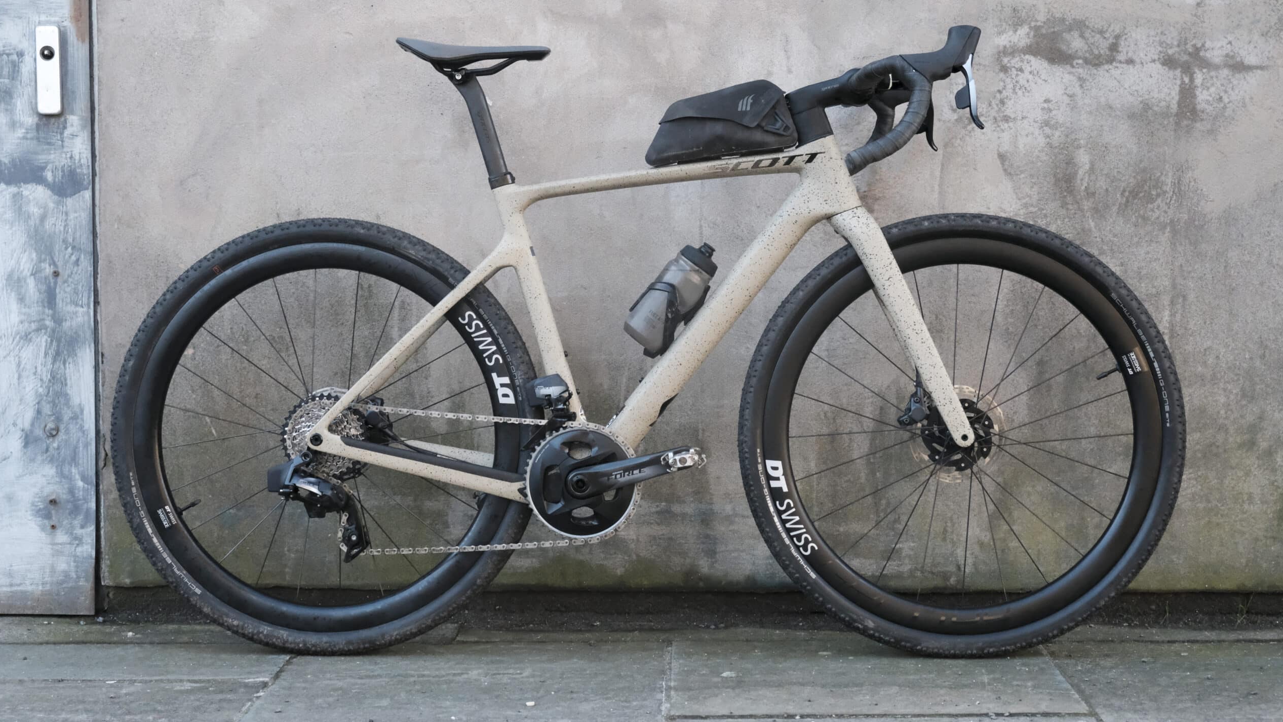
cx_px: 637
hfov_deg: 38.5
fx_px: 1837
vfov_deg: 22.2
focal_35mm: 54
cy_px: 340
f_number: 4
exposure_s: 1/2000
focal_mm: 34.3
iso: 6400
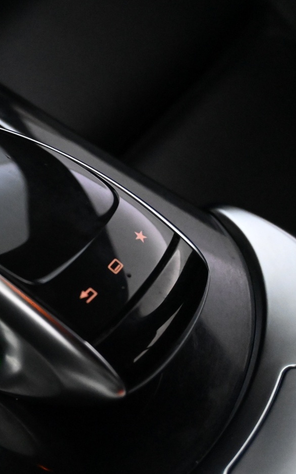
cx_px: -91
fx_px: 766
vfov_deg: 34.4
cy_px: 253
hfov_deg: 20.0
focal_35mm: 59
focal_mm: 22.5
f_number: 4.5
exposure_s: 1/80
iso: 6400
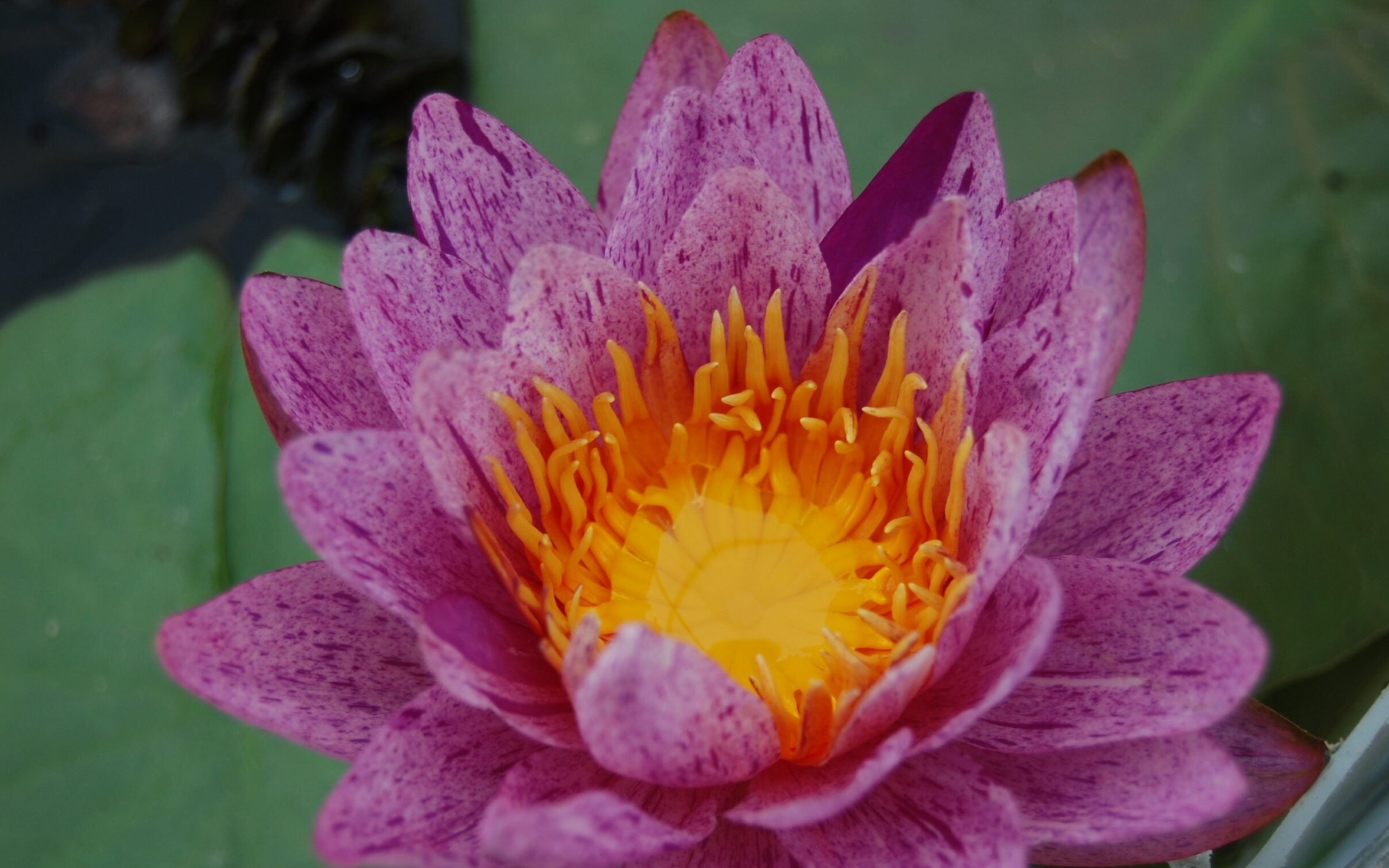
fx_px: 2746
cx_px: 725
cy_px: 473
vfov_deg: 18.0
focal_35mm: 73
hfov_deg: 28.4
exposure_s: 1/125
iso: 220
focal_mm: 45
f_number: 5.6
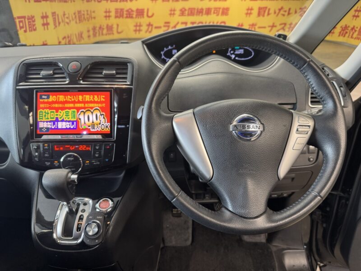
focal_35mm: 24
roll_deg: +0.9
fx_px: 250
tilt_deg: -26.3
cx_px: 180
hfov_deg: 71.6
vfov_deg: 56.8
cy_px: 136
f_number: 1.78
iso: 200
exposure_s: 1/50
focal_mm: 6.76
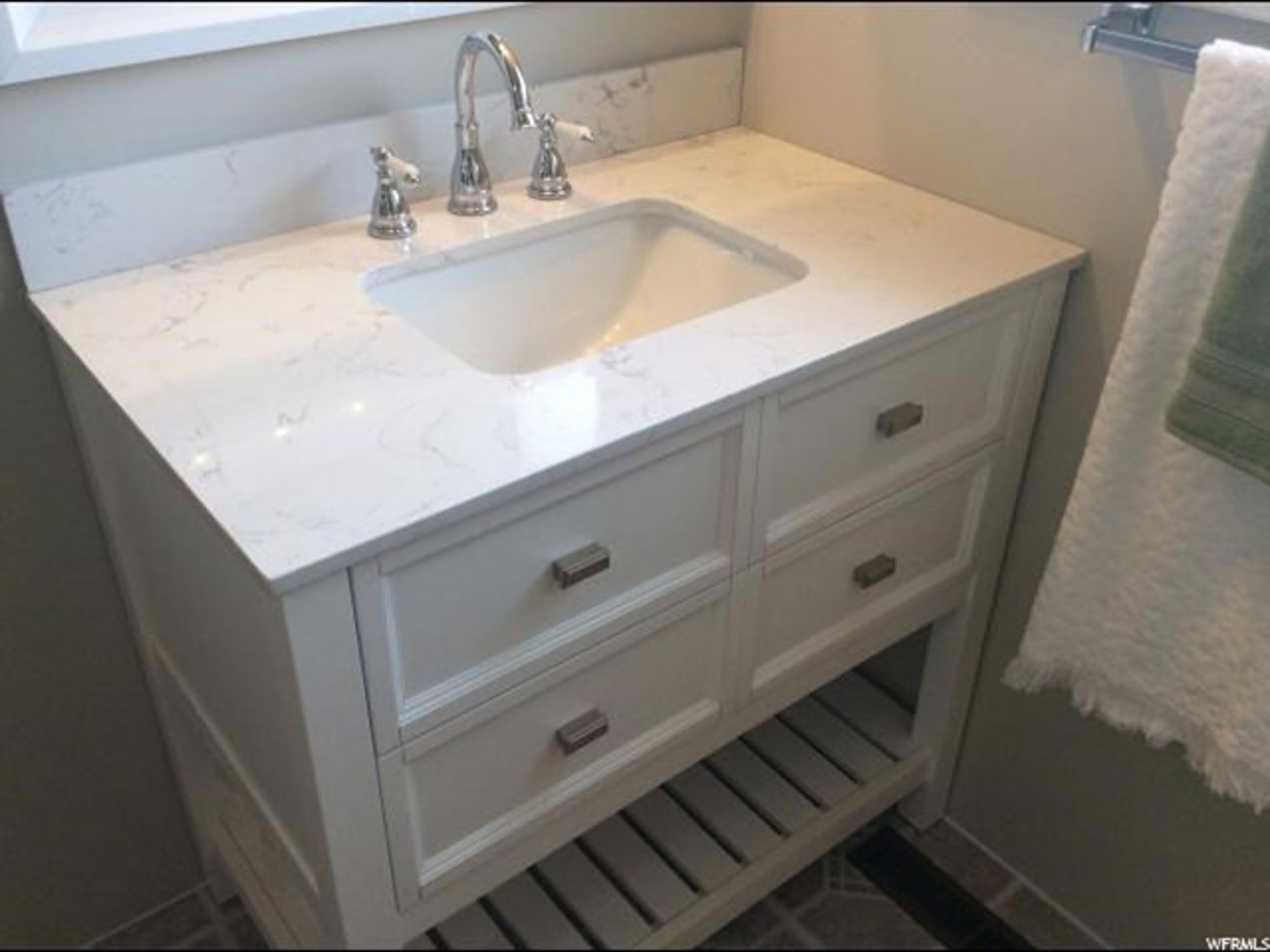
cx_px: 635
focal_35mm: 32
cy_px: 476
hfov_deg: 56.8
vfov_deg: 44.2
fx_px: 1174
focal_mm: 3.3
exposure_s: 1/60
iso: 40
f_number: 2.4
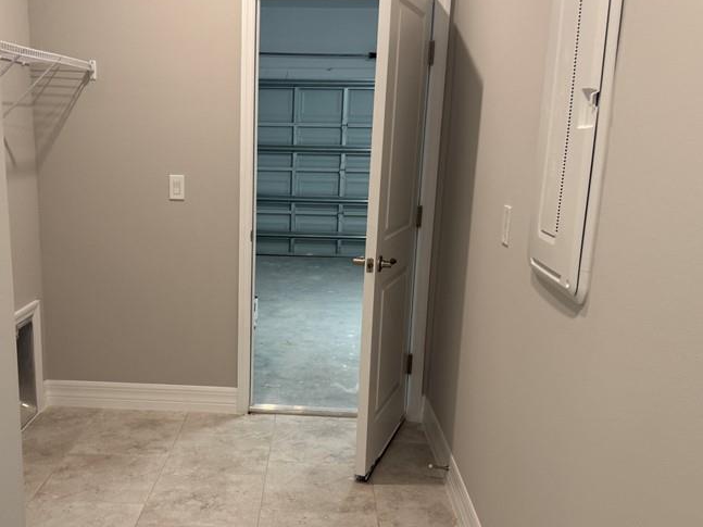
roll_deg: -1.3
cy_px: 301
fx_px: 772
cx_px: 261
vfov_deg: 37.6
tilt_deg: -13.0
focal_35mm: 38
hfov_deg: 48.5
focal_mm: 6.76
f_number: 1.78
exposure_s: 1/60
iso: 125
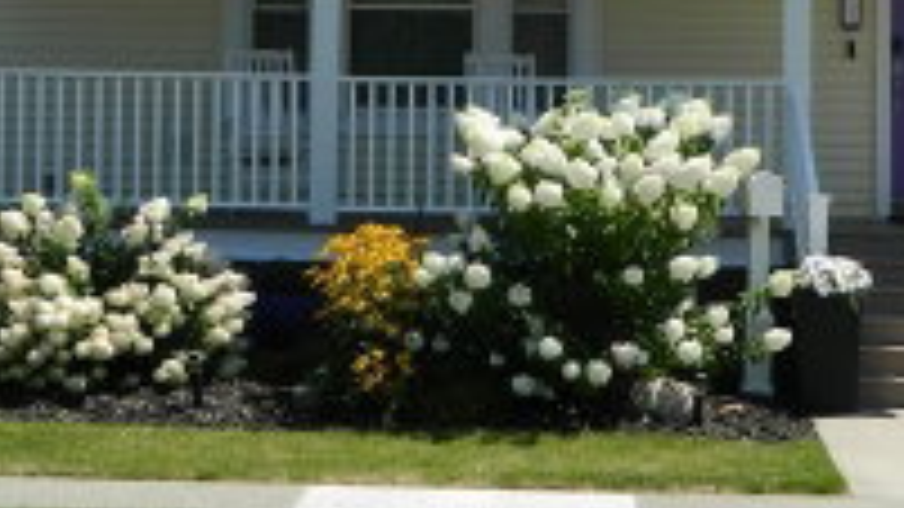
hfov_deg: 18.8
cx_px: 427
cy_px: -99
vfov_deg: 10.5
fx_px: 2732
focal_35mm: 114
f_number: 3.5
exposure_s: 1/800
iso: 80
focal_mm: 7.3
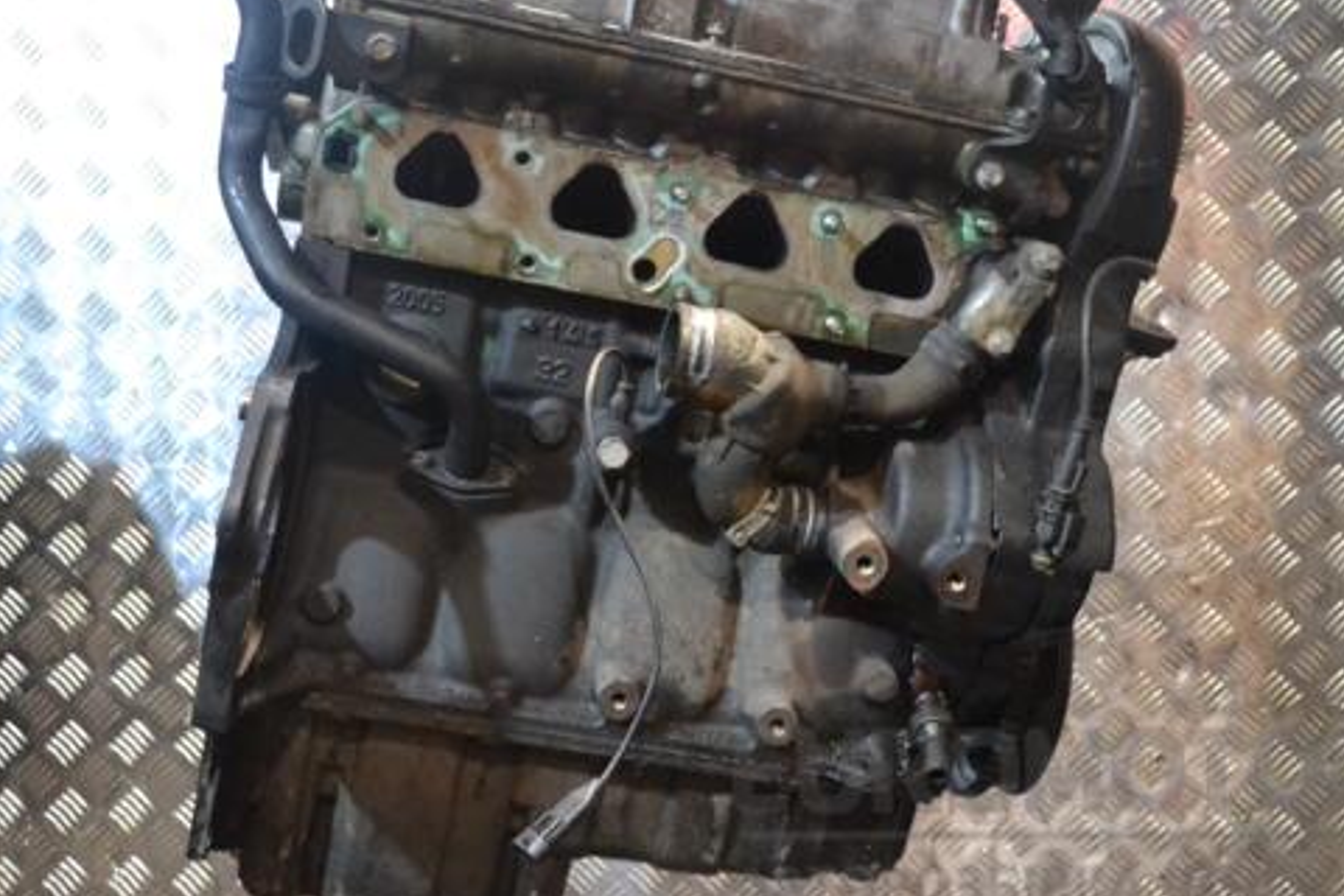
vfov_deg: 29.8
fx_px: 1680
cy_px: 398
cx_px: 680
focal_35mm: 45
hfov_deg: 43.6
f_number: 4.2
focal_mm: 24
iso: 3200
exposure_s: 1/80
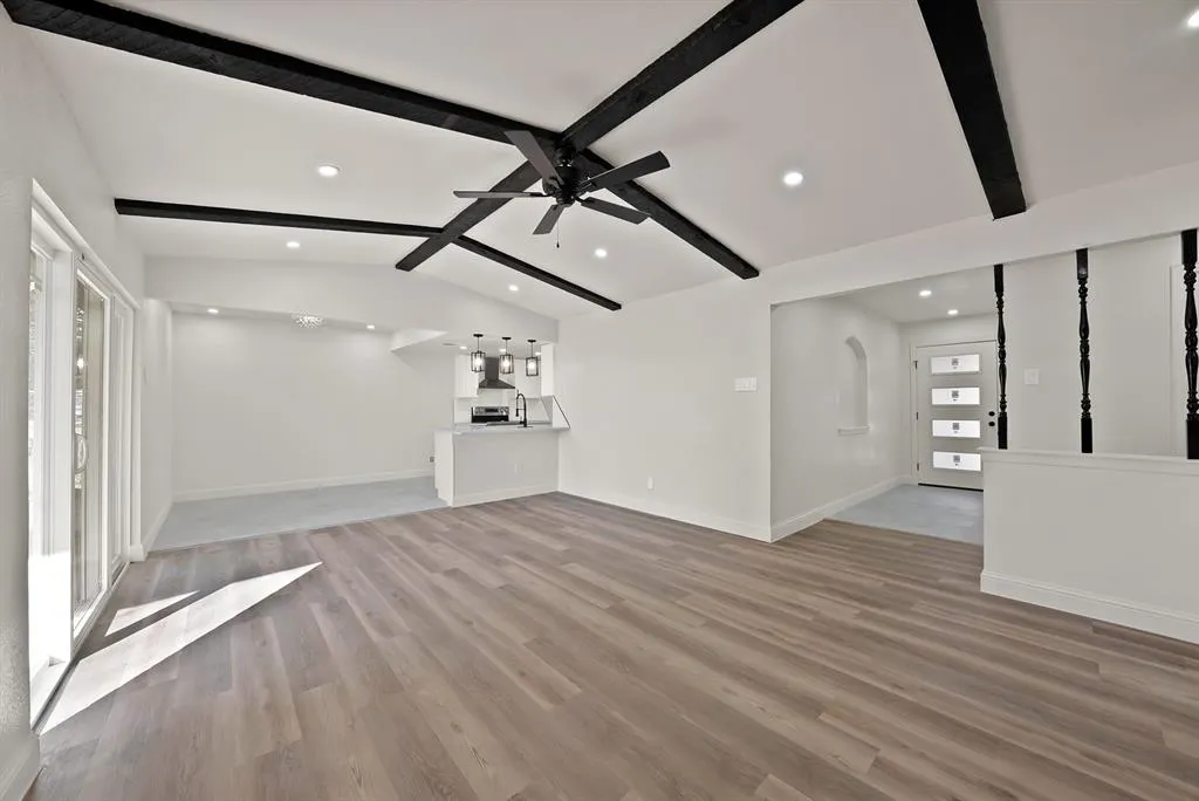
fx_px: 400
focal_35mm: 12
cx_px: 600
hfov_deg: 112.6
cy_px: 400
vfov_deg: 90.1
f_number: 9
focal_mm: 12
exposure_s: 1/8
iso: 640
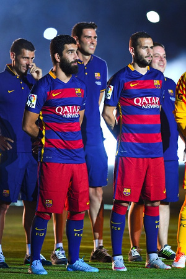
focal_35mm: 400
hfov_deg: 3.4
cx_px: 93
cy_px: 140
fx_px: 3105
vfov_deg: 5.2
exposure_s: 1/320
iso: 3200
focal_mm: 400
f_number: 2.8
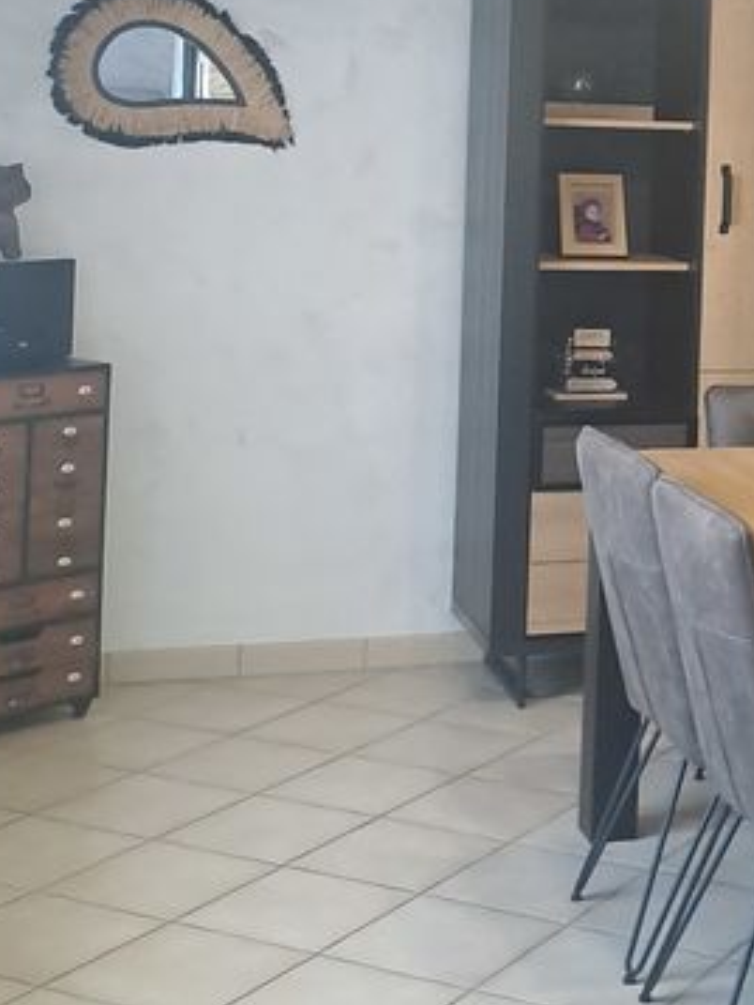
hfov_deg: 20.0
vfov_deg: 27.2
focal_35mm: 70
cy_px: 191
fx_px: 2032
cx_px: 838
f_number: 1.8
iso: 320
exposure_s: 1/50
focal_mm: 4.65
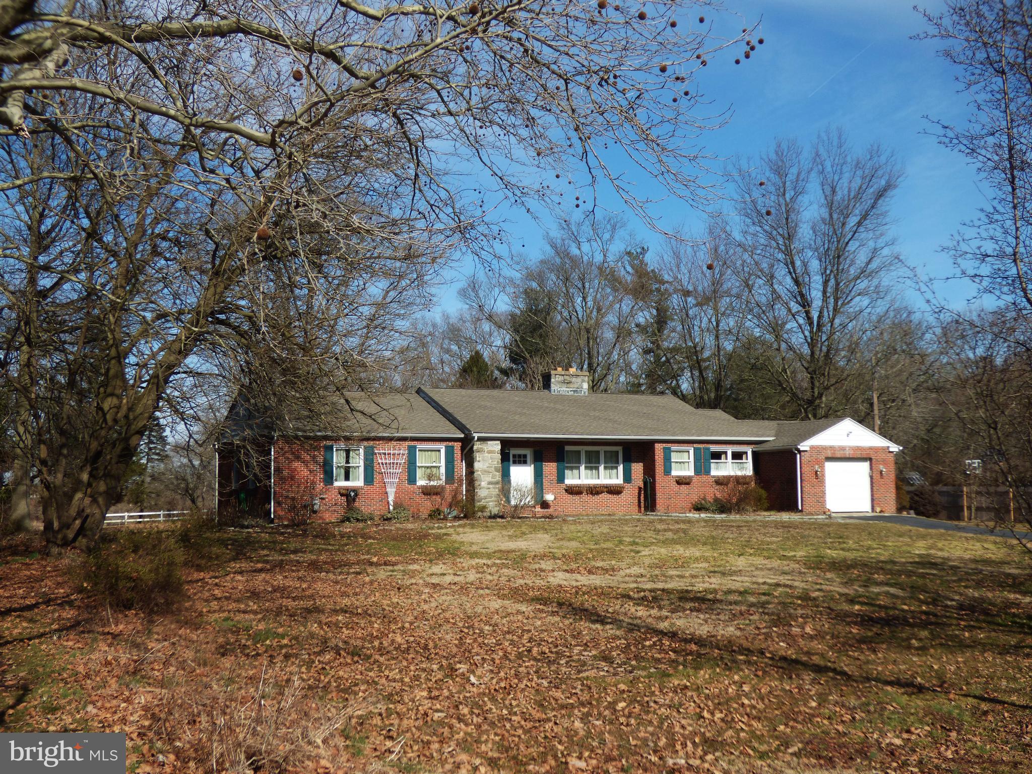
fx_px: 1133
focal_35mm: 38
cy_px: 387
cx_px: 516
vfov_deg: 37.7
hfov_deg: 49.0
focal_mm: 6.8
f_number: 3.5
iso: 100
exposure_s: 1/1300
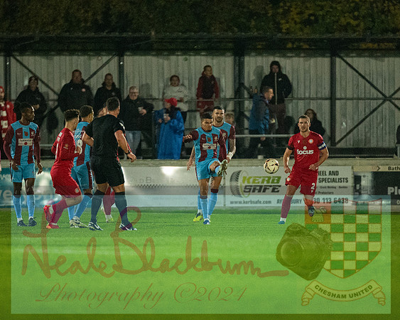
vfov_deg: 2.8
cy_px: 174
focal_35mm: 555
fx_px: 6568
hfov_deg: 3.5
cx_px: 202
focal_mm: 300
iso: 8000
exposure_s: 1/1000
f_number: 2.8
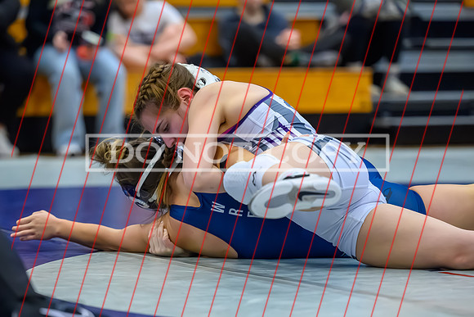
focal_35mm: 197
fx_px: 2596
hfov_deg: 10.4
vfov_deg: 7.0
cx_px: 198
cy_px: 211
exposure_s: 1/640
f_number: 2.8
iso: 10000
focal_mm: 145
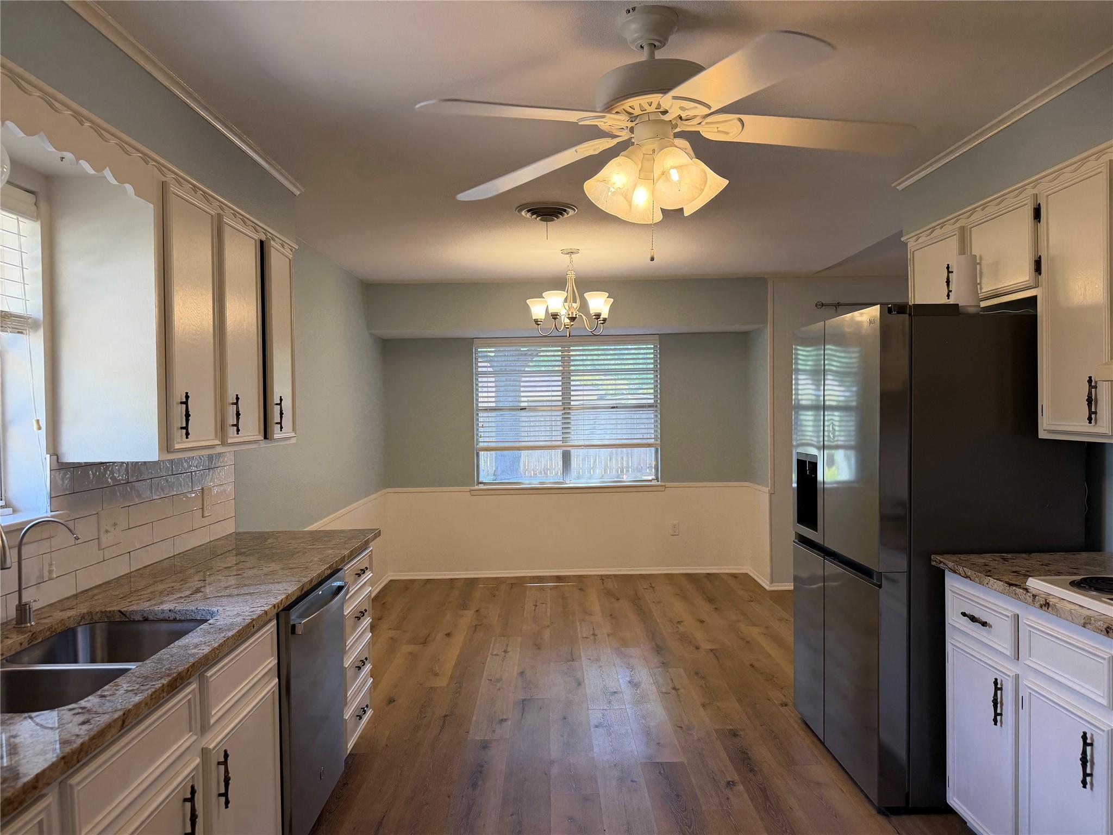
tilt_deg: -0.2
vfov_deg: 56.8
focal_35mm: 24
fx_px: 772
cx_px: 556
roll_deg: +1.5
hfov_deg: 71.6
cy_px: 418
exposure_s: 1/158
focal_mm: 6.76
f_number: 1.78
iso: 125
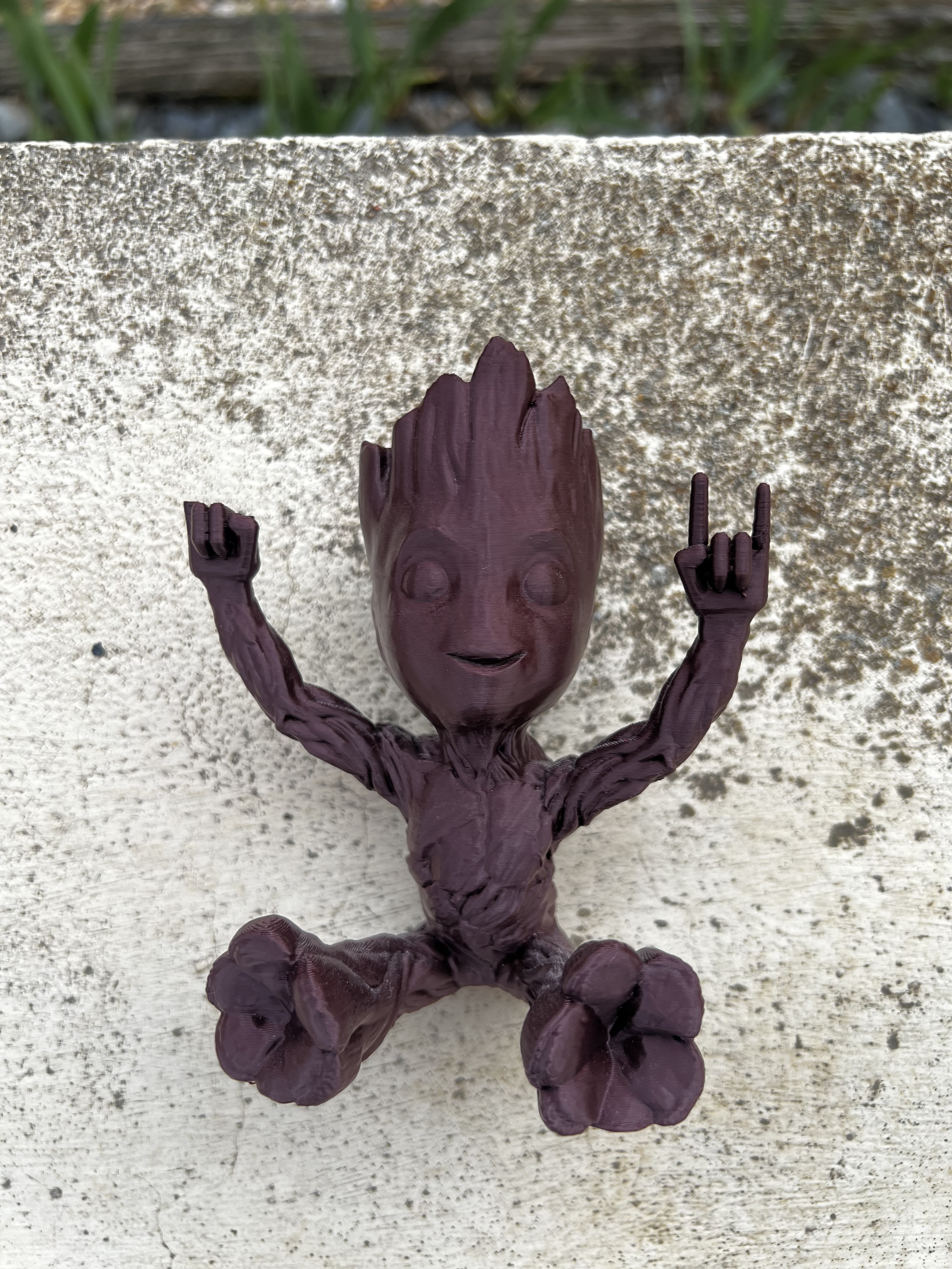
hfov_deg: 53.1
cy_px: 634
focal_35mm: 26
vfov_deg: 67.3
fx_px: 953
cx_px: 476
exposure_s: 1/122
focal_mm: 5.7
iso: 32
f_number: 1.5
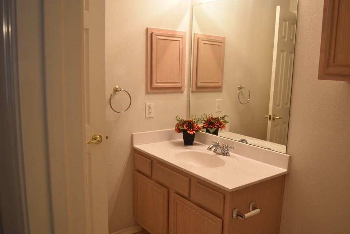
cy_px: 123
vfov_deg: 43.6
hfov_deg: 61.8
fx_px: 292
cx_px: 188
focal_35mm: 30
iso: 450
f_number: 4
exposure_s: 1/60
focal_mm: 18
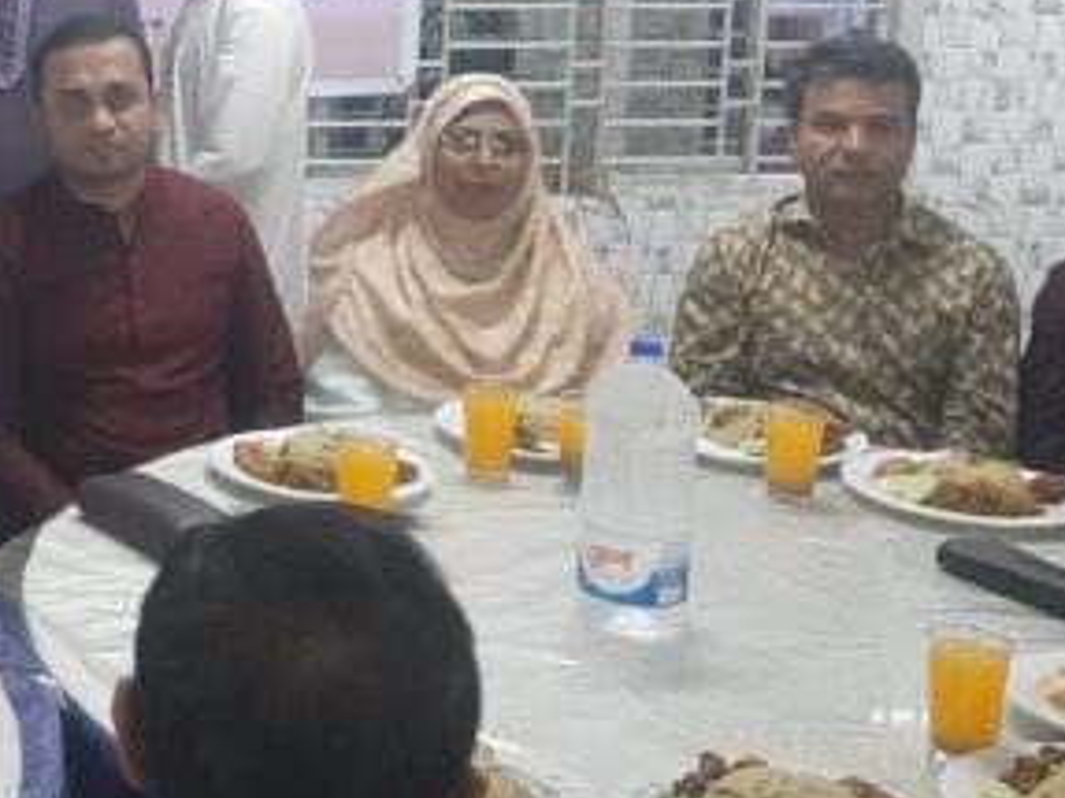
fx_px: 1937
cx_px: -167
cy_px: 85
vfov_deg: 22.7
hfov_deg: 27.5
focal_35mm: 63
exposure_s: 1/25
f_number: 1.7
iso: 200
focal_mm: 3.93
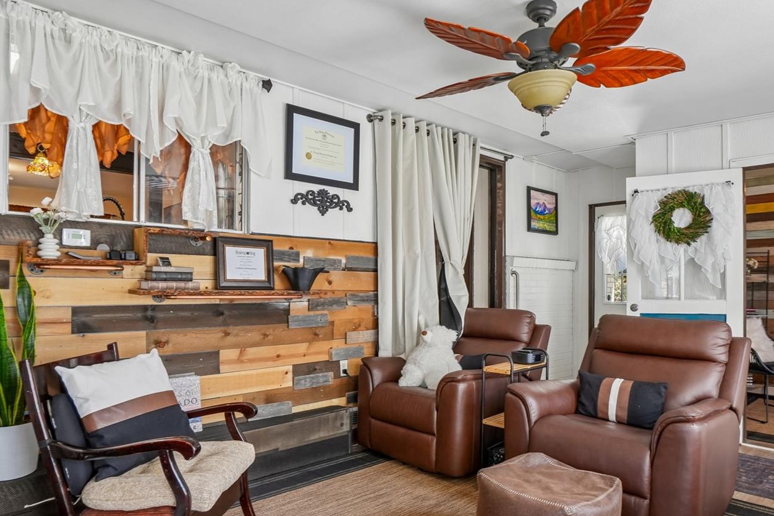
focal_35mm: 23
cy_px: 303
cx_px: 430
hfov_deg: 75.8
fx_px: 494
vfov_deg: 54.8
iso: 400
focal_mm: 12
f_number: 8
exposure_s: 1/13
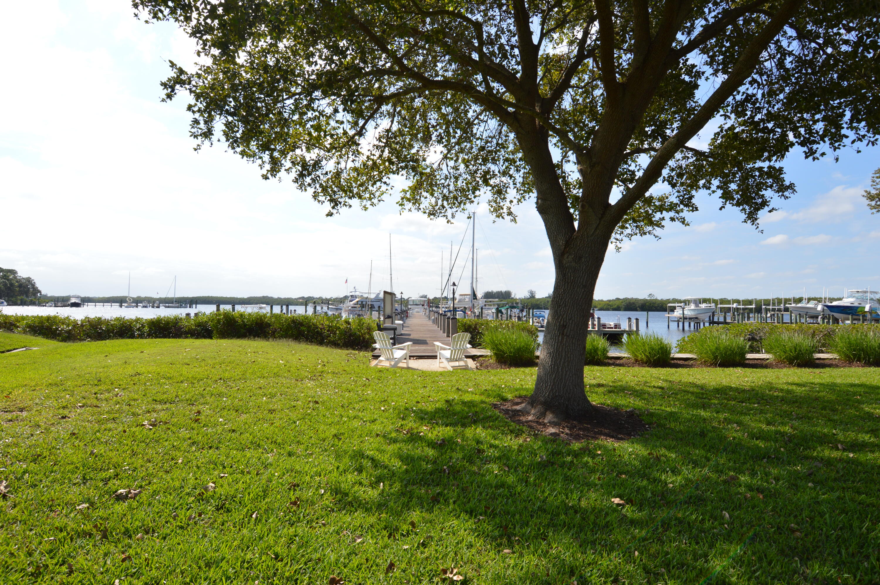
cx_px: 440
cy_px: 292
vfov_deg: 67.3
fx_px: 440
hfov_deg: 90.1
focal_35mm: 18
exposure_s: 1/320
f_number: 8
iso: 100
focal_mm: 12
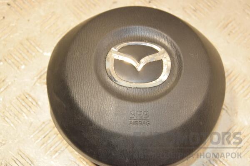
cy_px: 83
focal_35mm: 87
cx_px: 125
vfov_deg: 15.7
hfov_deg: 23.4
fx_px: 604
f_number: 7.1
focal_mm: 58
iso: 800
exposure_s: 1/200
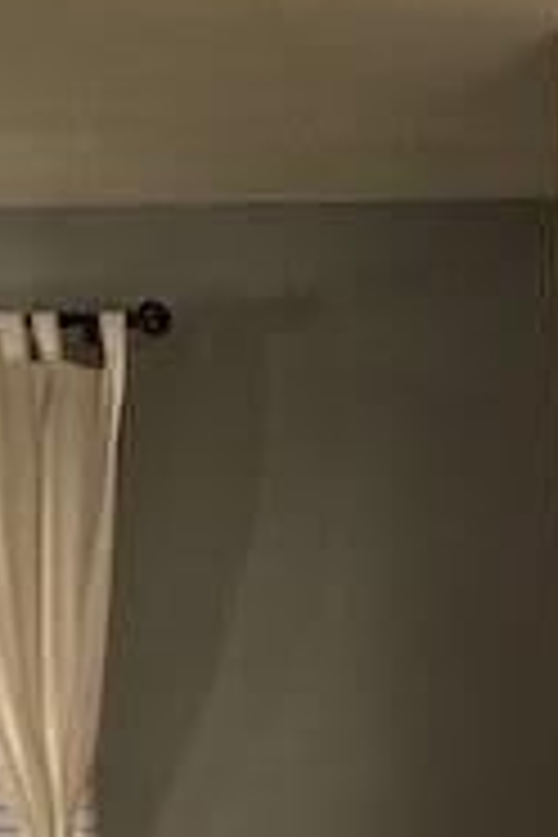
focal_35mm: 93
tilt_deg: -4.7
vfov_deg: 20.1
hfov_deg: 13.3
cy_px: 1089
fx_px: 2162
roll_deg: -0.4
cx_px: 1004
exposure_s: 1/60
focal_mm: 4.25
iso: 400
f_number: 1.8
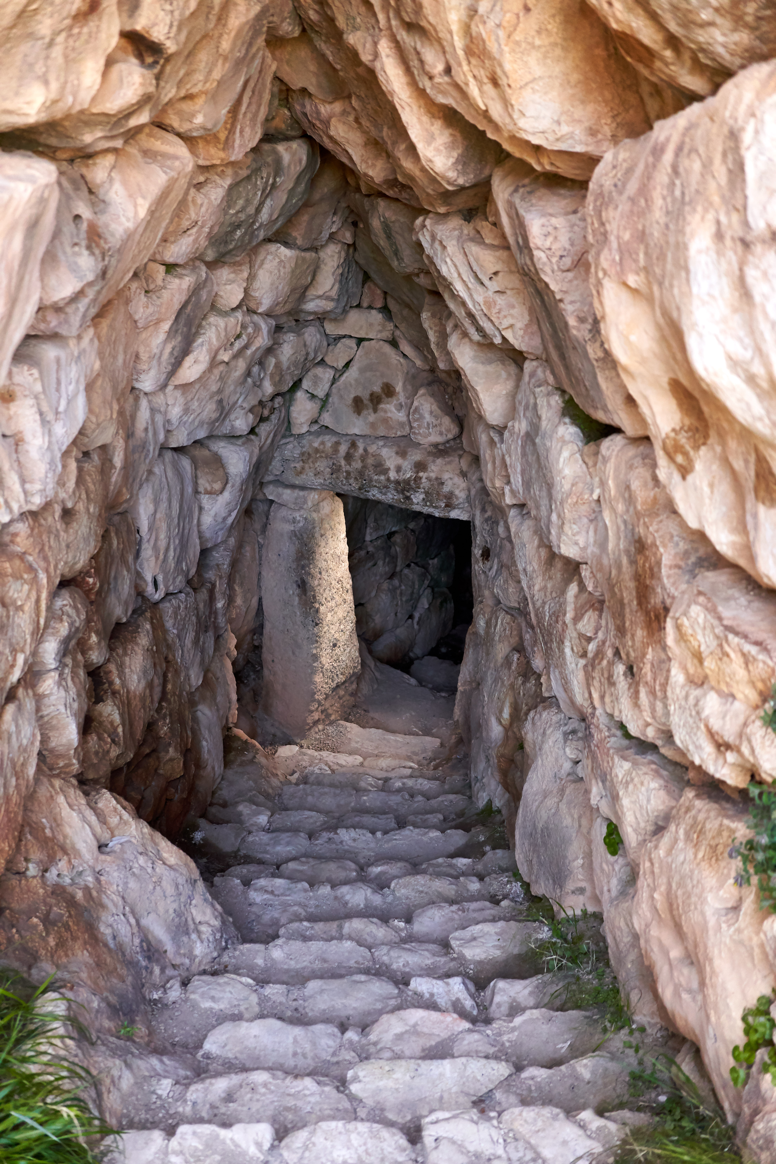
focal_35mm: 35
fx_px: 1132
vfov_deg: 54.4
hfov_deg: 37.9
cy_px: 582
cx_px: 388
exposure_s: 1/1000
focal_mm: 35
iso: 800
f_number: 2.8
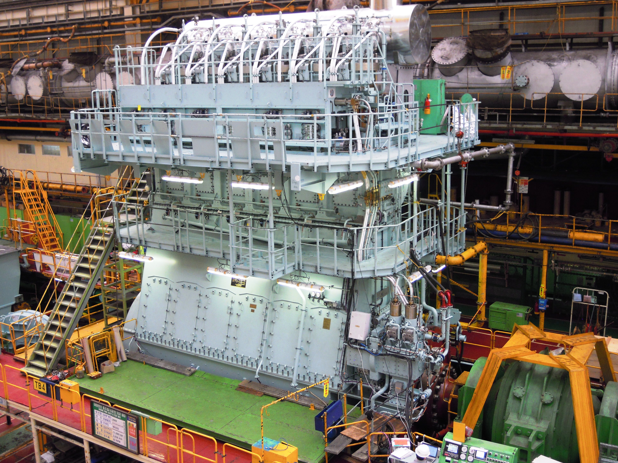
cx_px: 305
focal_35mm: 37
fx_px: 661
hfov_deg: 50.1
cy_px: 226
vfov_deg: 38.7
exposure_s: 1/40
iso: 250
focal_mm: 6.4
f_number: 3
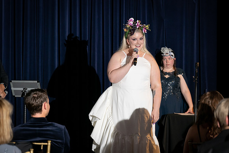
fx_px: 954
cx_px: 114
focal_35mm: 150
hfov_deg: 13.7
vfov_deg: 9.2
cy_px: 76
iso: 2500
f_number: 5
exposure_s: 1/200
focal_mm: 150
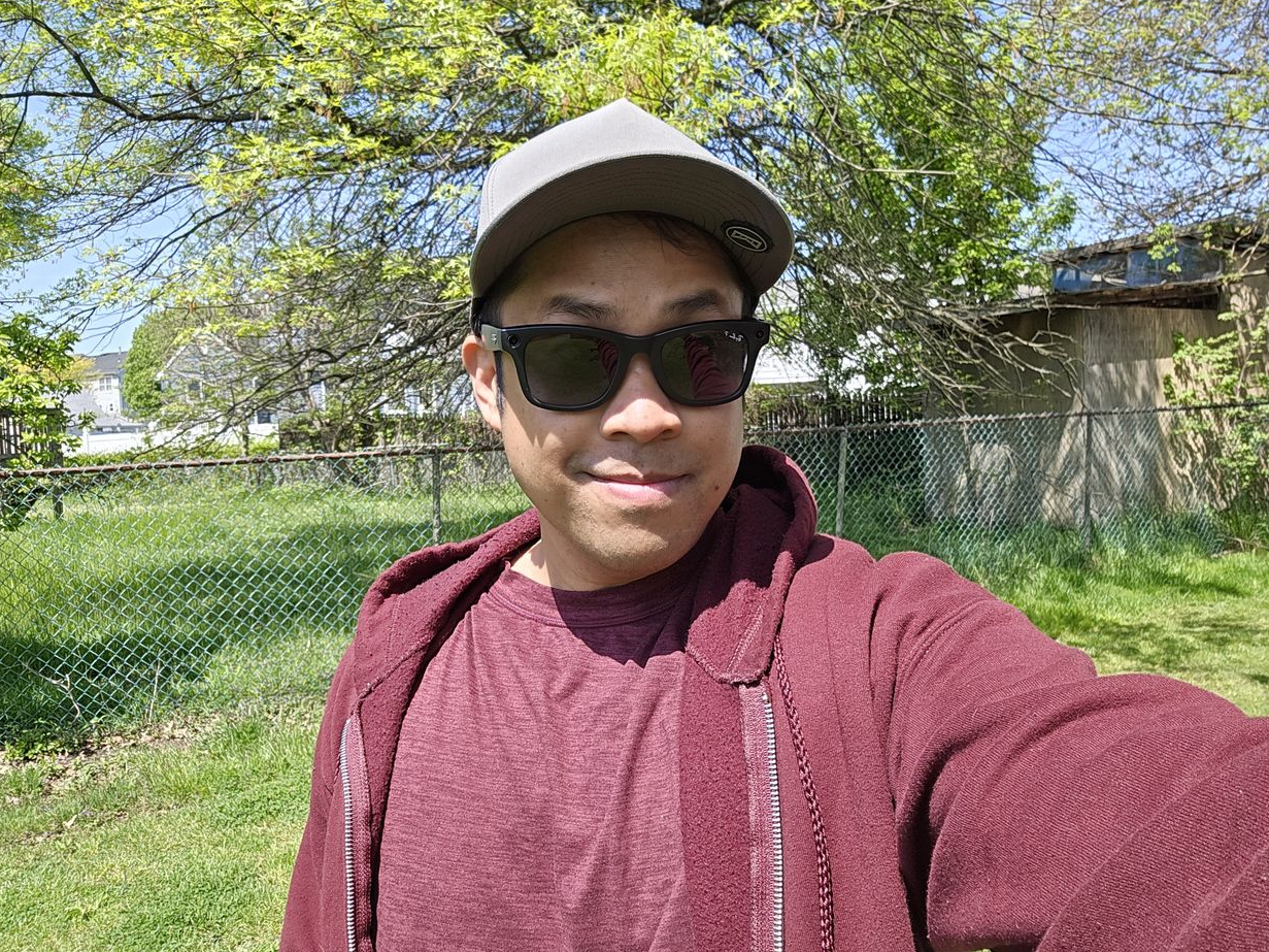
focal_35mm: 26
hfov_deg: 67.3
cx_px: 614
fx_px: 953
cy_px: 468
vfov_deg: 53.1
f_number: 2.2
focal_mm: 3.3
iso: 25
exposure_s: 1/315
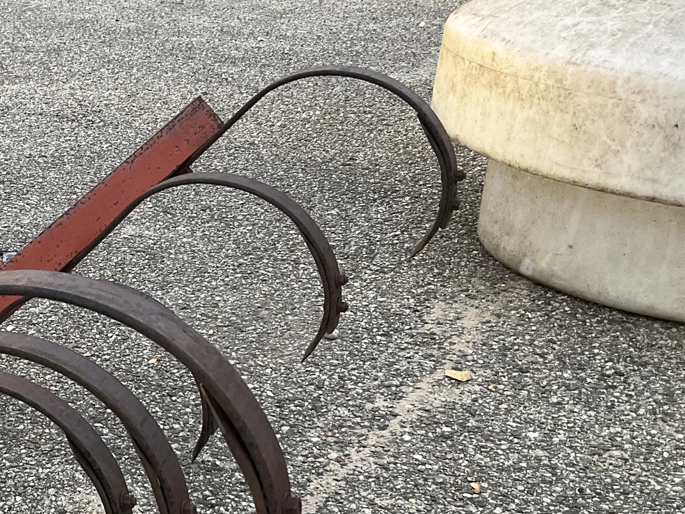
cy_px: 406
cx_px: 56
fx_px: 1167
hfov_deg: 31.1
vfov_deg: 24.4
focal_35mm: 59
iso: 64
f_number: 1.8
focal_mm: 3
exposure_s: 1/122
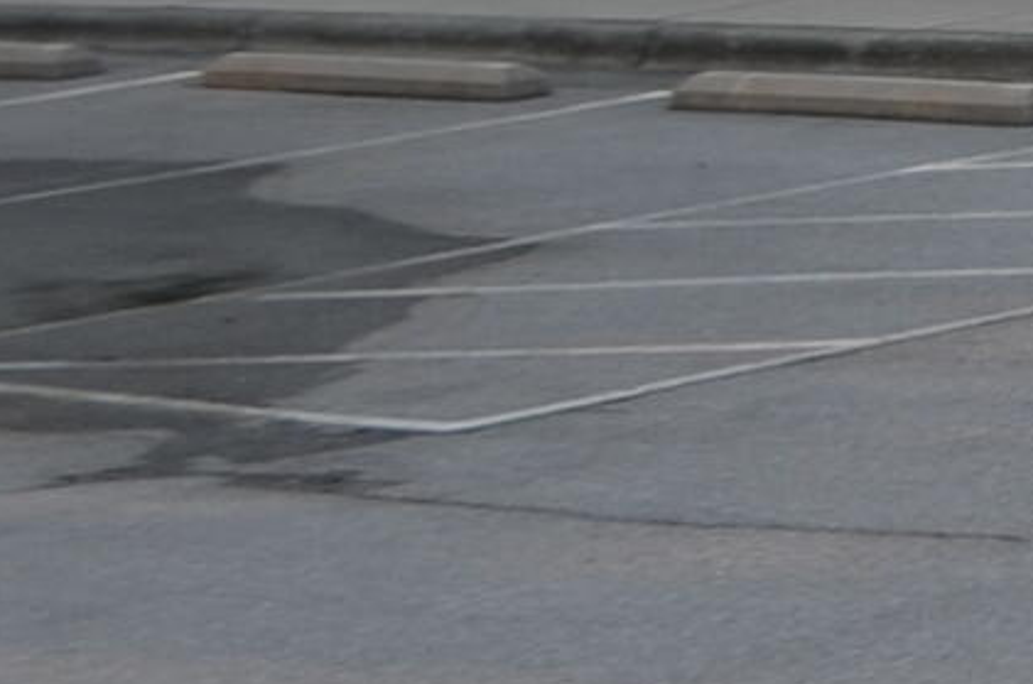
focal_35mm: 193
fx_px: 5527
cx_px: 2778
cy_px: -517
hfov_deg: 9.2
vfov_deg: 6.9
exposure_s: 1/200
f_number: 7.1
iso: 200
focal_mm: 22
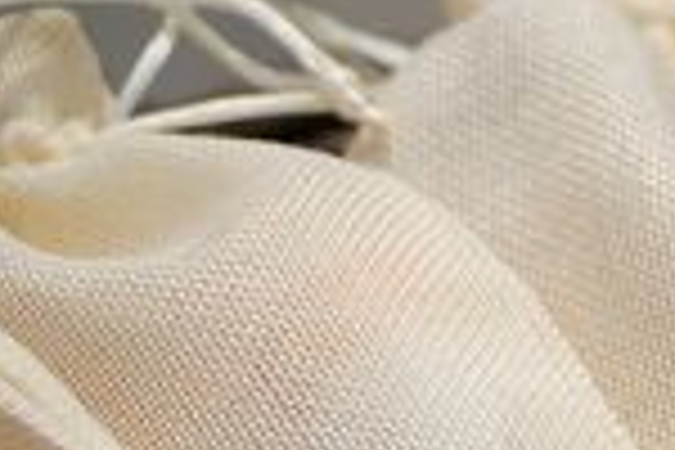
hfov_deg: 5.5
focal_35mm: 366
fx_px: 6862
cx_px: 1467
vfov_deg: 3.7
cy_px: 882
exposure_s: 1/8000
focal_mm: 76
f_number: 2.5
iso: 200
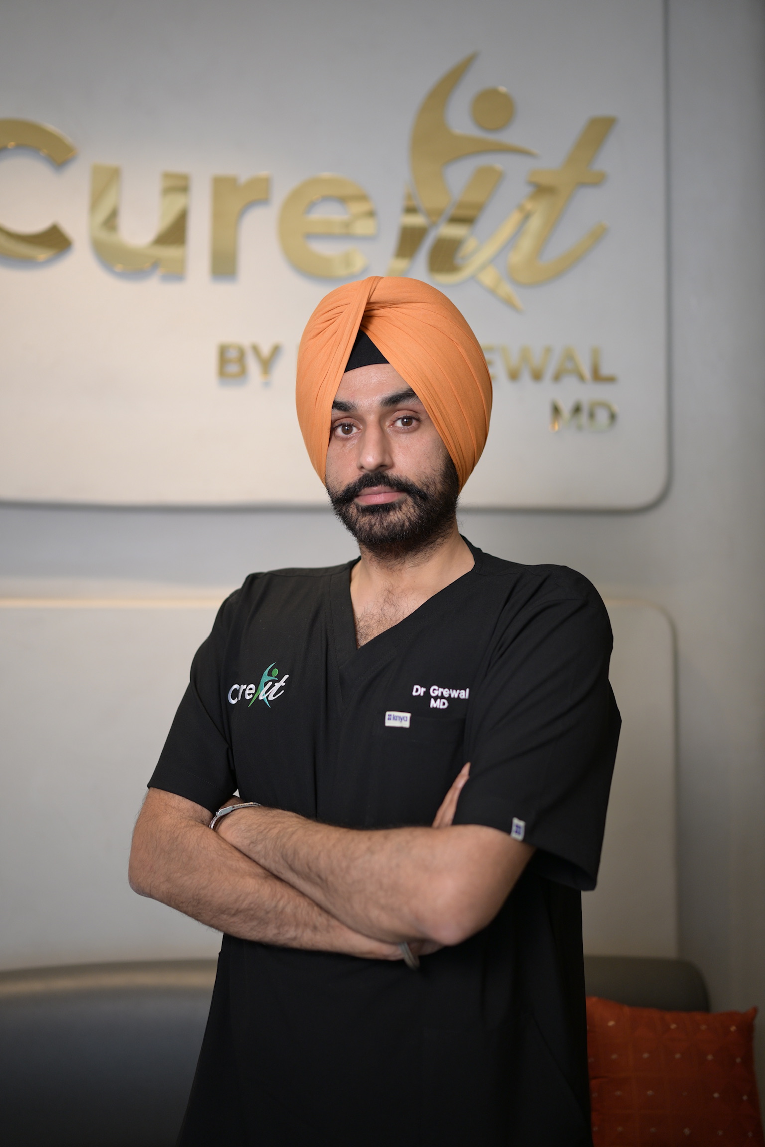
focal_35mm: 35
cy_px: 574
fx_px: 1116
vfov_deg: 54.4
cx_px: 382
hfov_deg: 37.9
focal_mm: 35
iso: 320
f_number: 1.8
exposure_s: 1/320
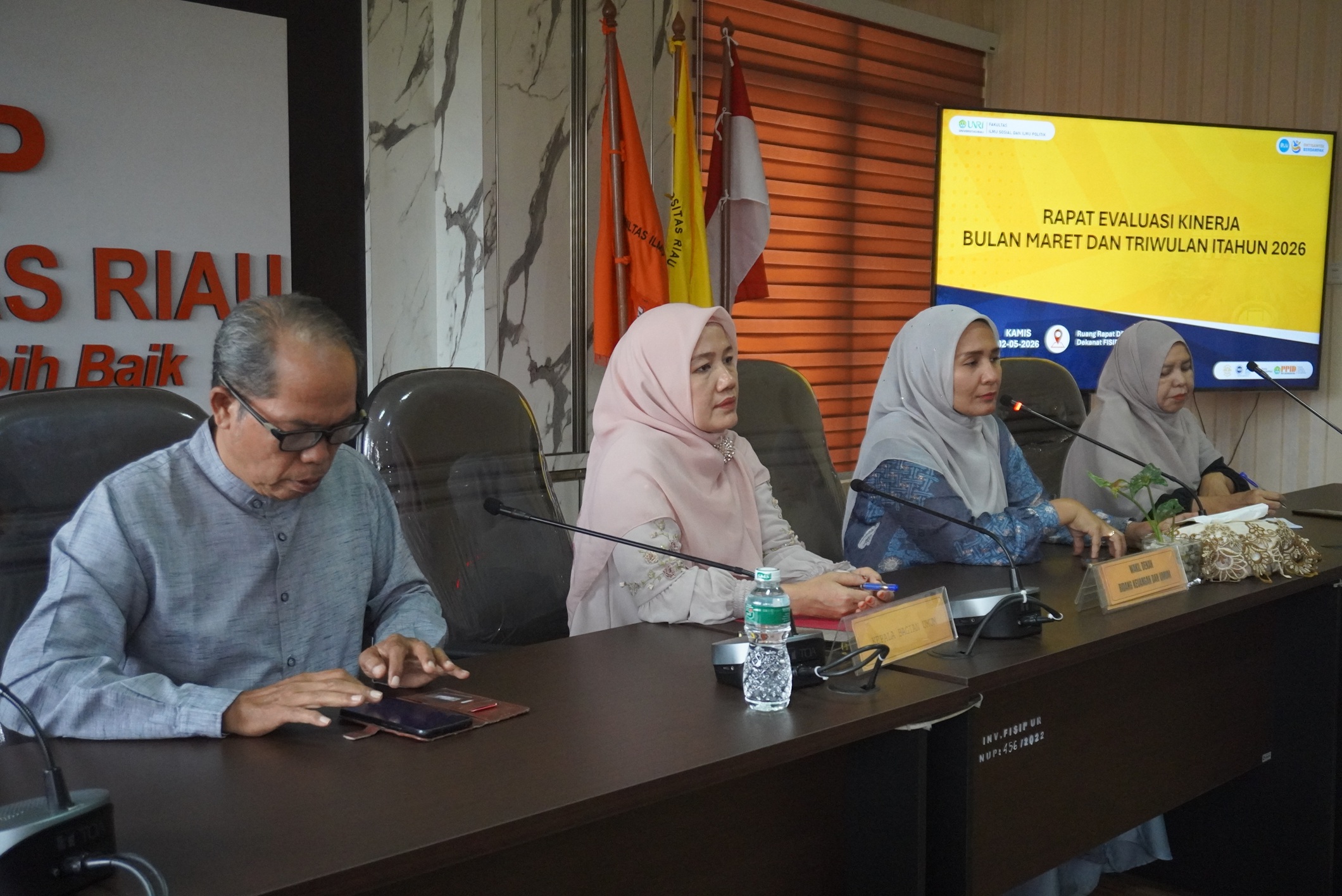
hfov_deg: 51.3
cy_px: 448
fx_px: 1399
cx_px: 671
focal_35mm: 38
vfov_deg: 35.5
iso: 4000
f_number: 4.5
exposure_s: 1/160
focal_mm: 25
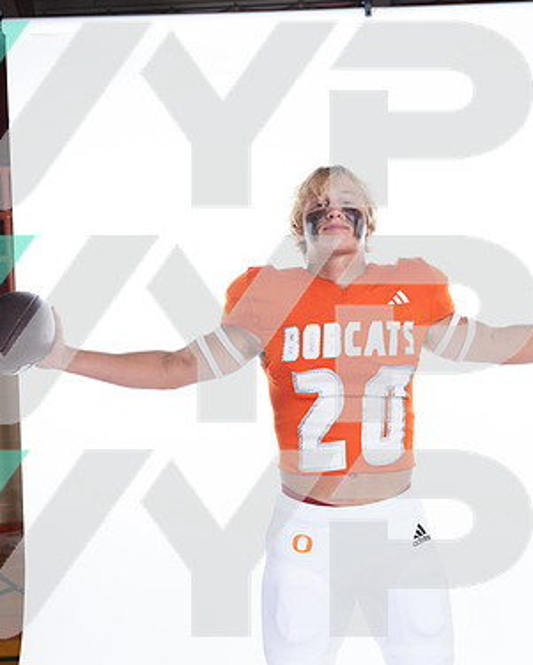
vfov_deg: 43.8
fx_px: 828
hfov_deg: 35.6
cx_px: 301
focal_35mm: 42
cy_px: 330
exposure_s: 1/250
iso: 400
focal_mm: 29
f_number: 5.6
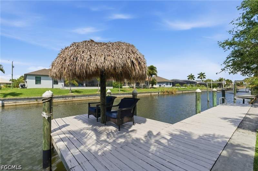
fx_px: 115
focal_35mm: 16
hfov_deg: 96.8
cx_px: 129
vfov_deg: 73.6
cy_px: 86
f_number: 9
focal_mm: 16
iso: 400
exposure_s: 1/6400
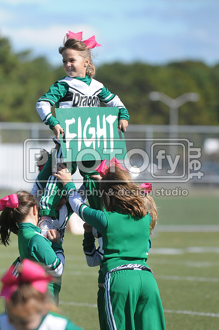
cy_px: 165
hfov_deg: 3.8
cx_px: 110
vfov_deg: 5.7
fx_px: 3295
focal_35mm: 360
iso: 1000
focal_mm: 240
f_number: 4
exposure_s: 1/8000
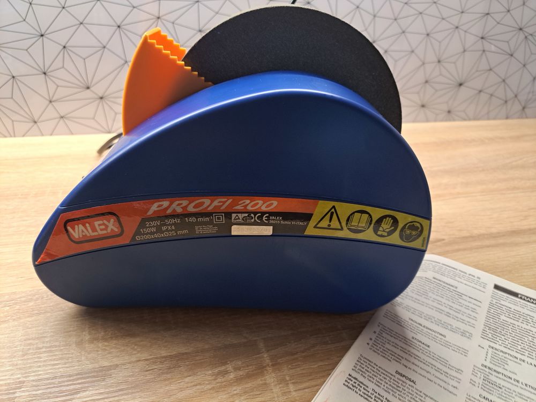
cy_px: 201
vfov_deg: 56.8
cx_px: 268
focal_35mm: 24
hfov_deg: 71.6
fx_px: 372
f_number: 1.8
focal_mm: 5.23
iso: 200
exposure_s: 1/50
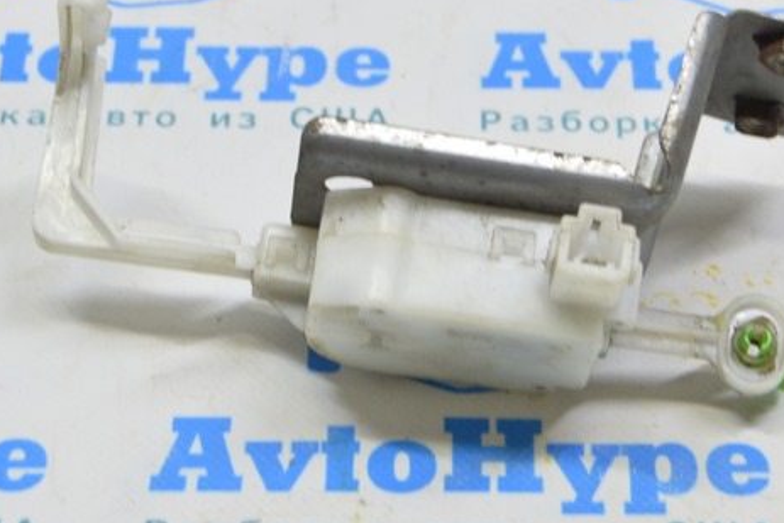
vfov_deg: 10.9
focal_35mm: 126
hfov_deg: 16.2
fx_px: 2745
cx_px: 479
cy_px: 211
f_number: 5.6
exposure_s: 1/20
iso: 400
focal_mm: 38
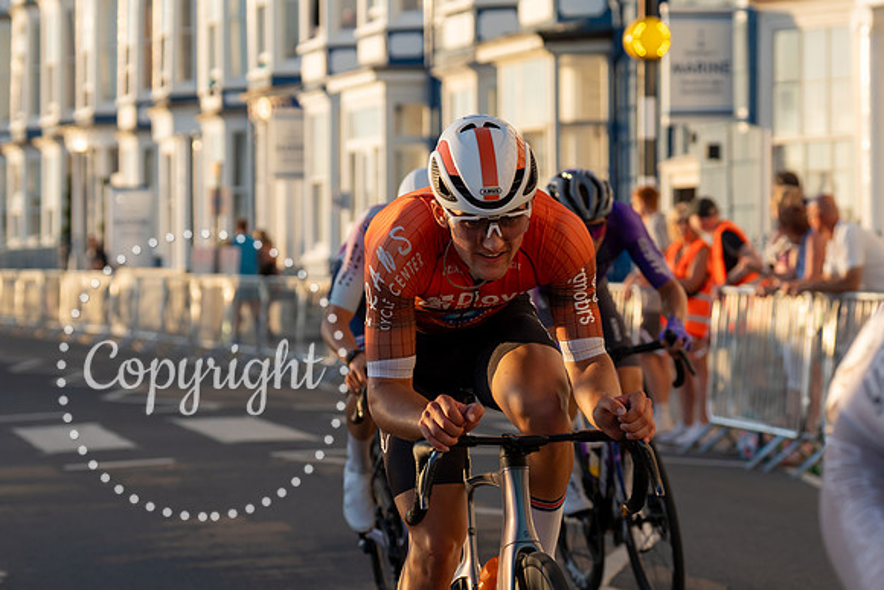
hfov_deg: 15.8
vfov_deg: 10.6
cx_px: 423
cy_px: 365
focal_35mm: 130
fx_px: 3188
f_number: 3.5
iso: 200
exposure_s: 1/1000
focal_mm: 70
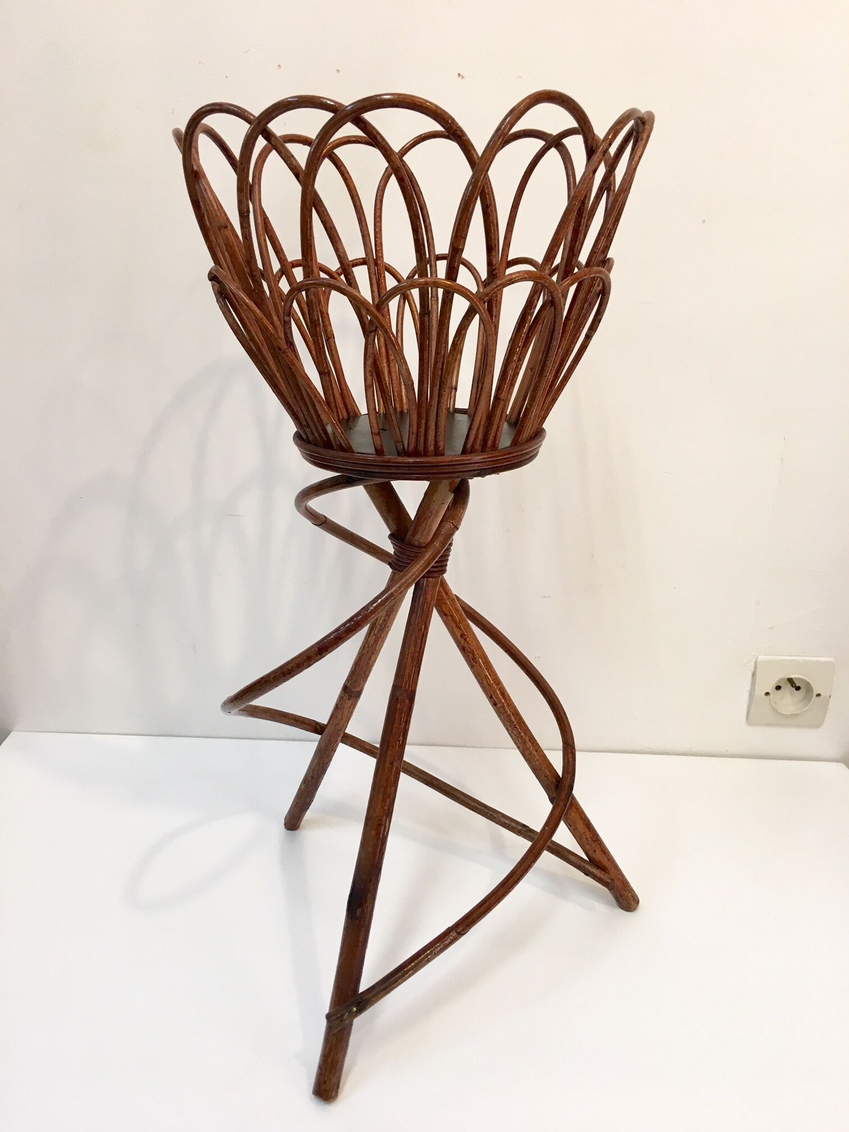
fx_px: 948
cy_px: 566
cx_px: 424
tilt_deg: -22.1
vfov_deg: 61.7
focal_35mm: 29
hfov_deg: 48.2
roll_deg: -0.4
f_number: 2.2
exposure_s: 1/33
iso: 80
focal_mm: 4.15
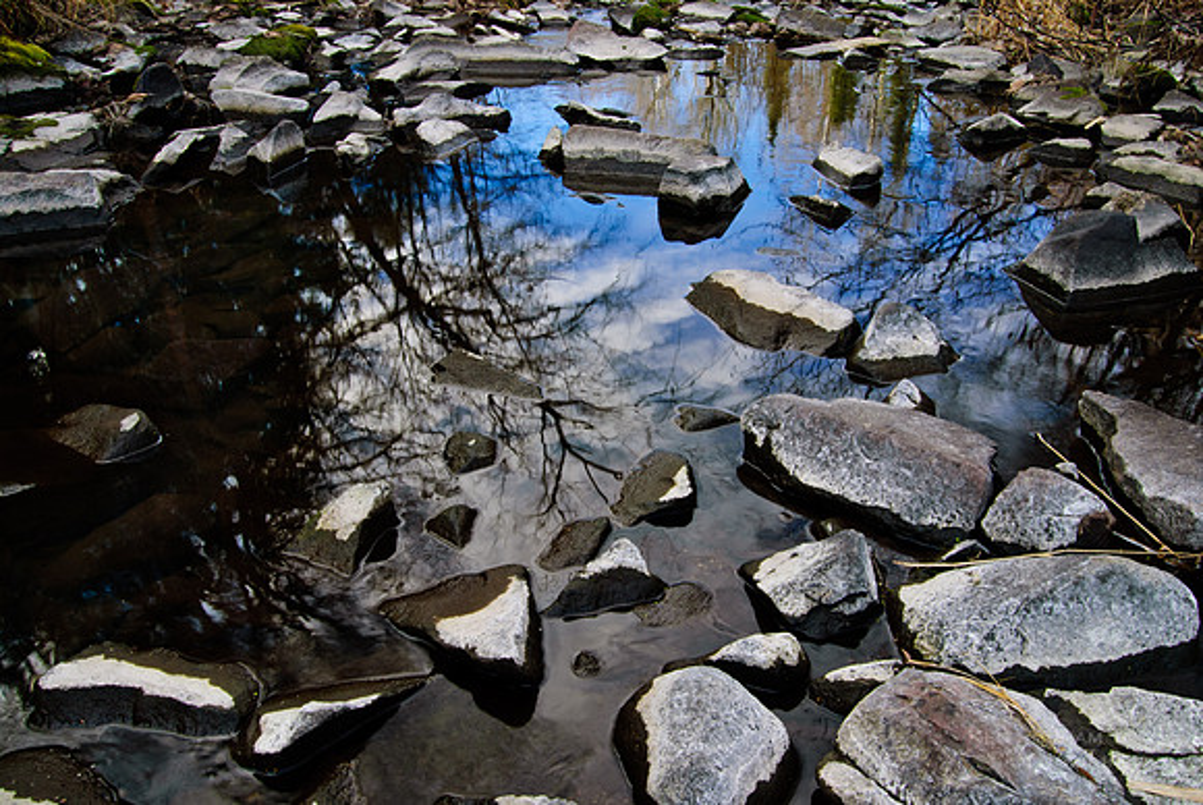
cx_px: 602
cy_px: 402
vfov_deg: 40.1
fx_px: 1104
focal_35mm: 33
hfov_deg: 57.2
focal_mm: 22
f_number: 22
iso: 100
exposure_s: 1/3
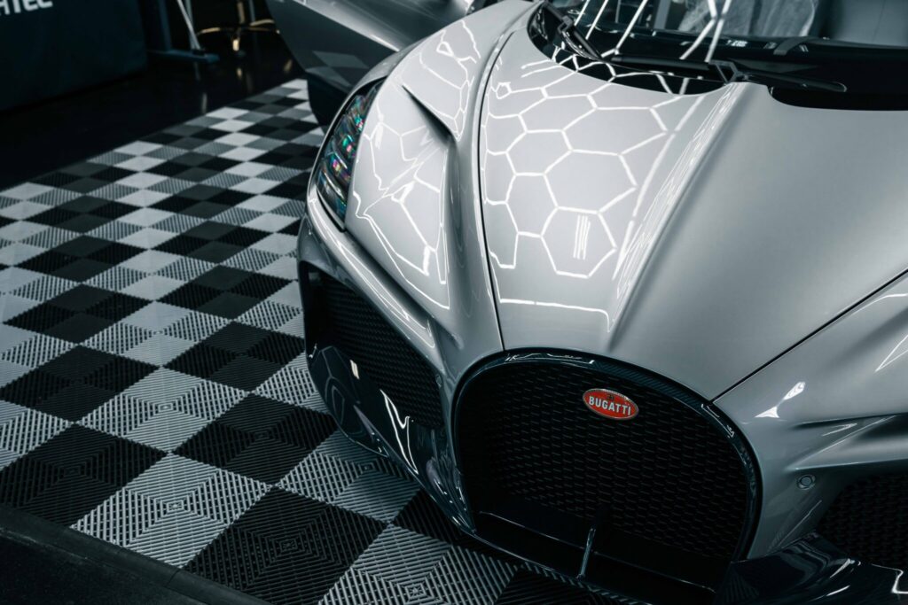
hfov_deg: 47.4
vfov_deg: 32.6
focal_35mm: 41
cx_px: 454
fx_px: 1034
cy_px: 302
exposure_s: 1/160
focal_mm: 41
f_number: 5
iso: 800
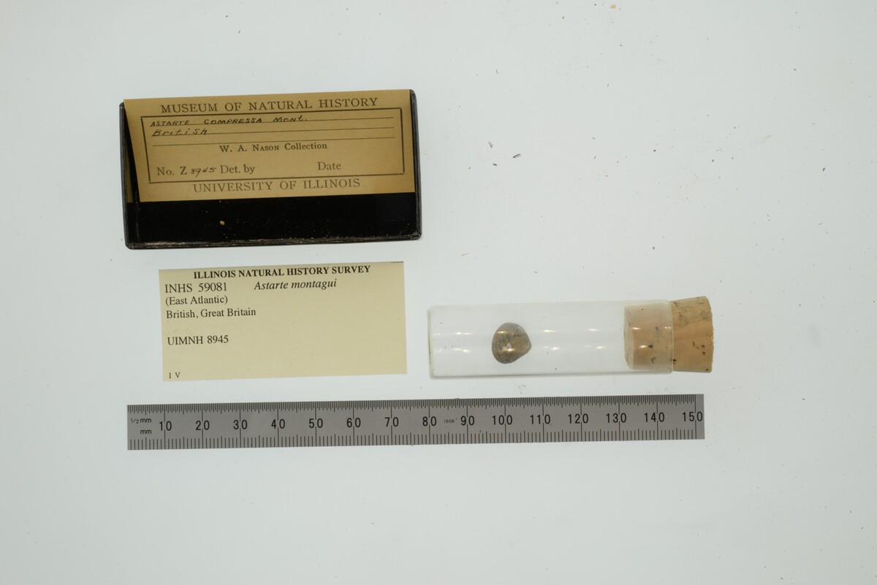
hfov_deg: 33.4
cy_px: 292
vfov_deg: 22.6
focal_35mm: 60
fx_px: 1462
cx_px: 438
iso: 100
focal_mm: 60
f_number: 32
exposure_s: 1/13
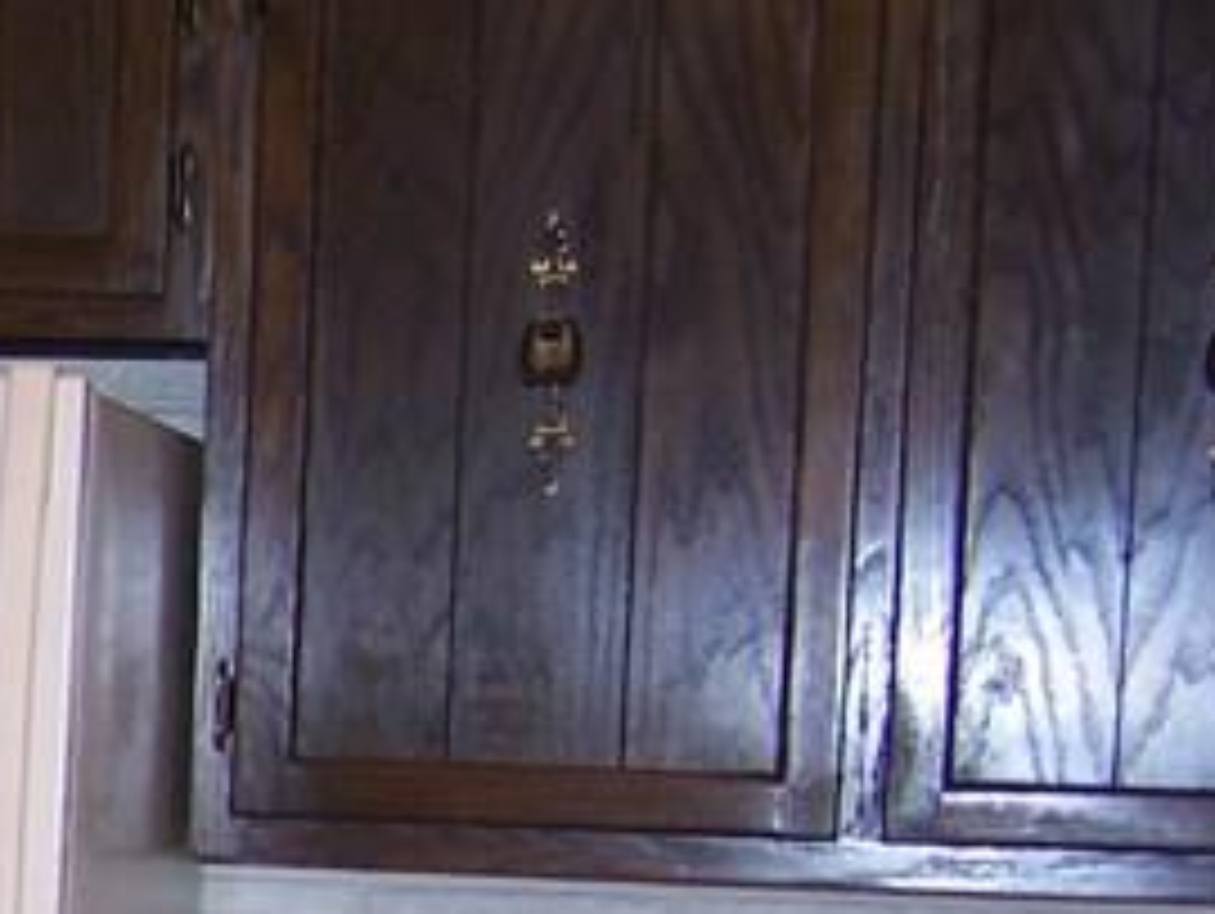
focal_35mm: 144
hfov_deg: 12.4
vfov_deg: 10.1
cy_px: 1117
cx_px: -1062
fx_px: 5059
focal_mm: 6.3
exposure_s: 1/60
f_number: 2.8
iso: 140
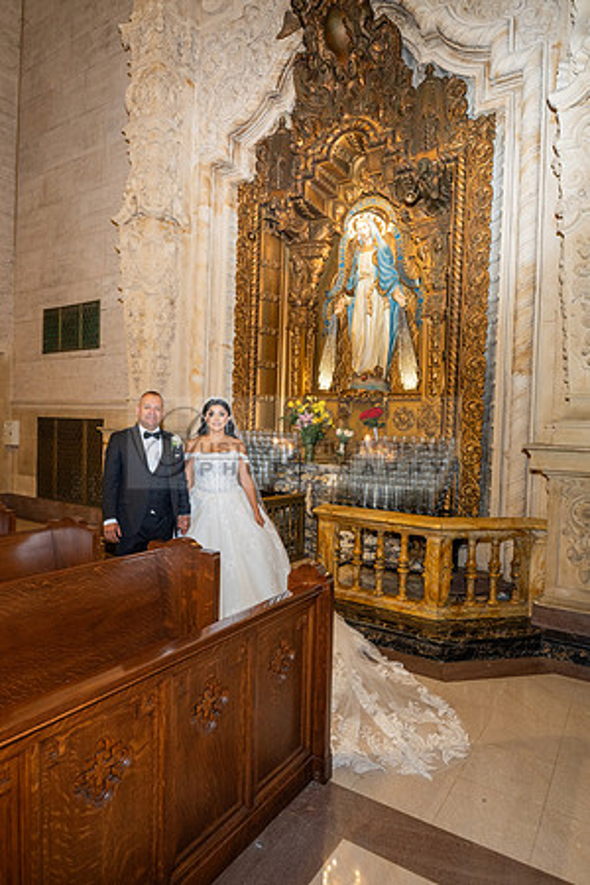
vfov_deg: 81.2
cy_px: 443
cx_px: 291
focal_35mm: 21
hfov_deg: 59.5
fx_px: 516
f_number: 2.8
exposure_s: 1/125
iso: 800
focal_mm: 14
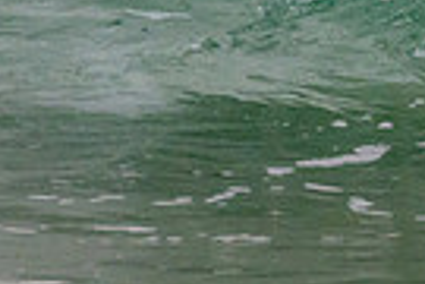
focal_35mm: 3448
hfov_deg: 0.6
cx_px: 752
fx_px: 40702
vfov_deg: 0.4
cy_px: -317
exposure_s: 1/2000
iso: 2800
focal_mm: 800
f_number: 11
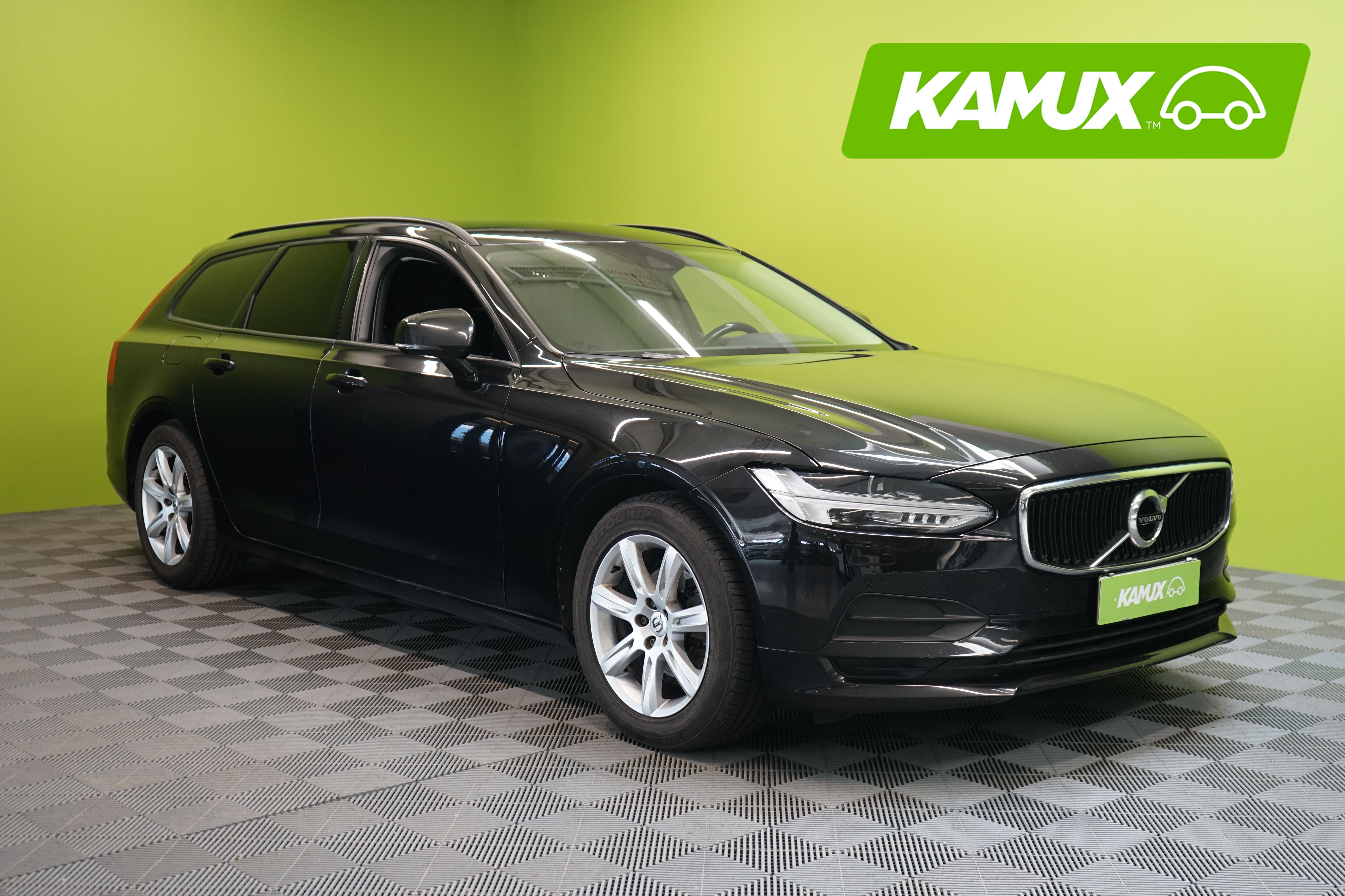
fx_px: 1532
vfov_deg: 32.6
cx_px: 672
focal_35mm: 41
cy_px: 448
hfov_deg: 47.4
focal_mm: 41
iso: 800
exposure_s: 1/30
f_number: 4.5
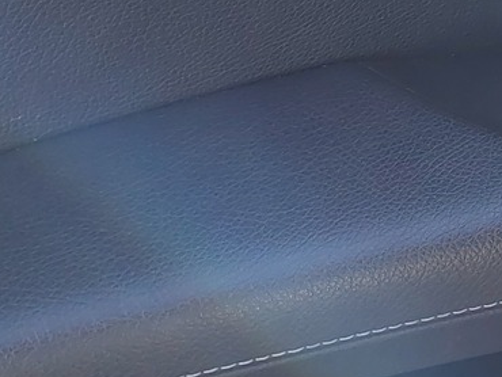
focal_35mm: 108
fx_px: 1567
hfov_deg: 17.1
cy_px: -170
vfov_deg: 13.1
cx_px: 651
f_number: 1.8
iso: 80
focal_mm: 5.23
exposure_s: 1/100
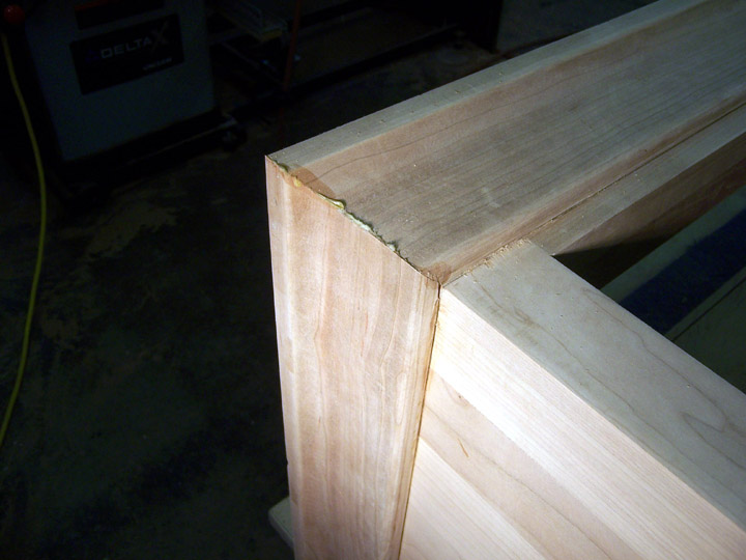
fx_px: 711
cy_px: 280
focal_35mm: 33
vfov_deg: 42.9
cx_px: 373
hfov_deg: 55.4
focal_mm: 5.5
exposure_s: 1/60
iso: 80
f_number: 3.4
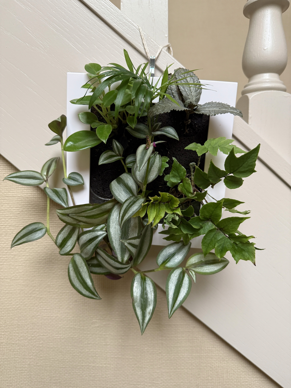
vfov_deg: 71.6
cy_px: 194
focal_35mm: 24
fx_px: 269
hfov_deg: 56.8
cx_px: 146
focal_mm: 6.76
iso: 250
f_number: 1.78
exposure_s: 1/60
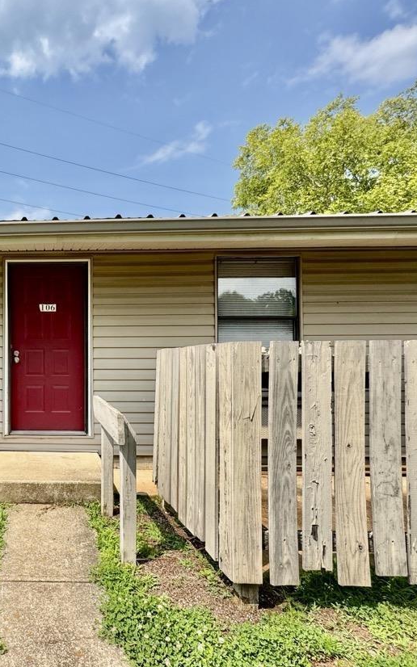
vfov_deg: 77.0
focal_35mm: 23
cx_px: 23
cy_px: 359
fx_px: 418
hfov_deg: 46.5
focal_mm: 2.22
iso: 50
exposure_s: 1/1063
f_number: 2.2
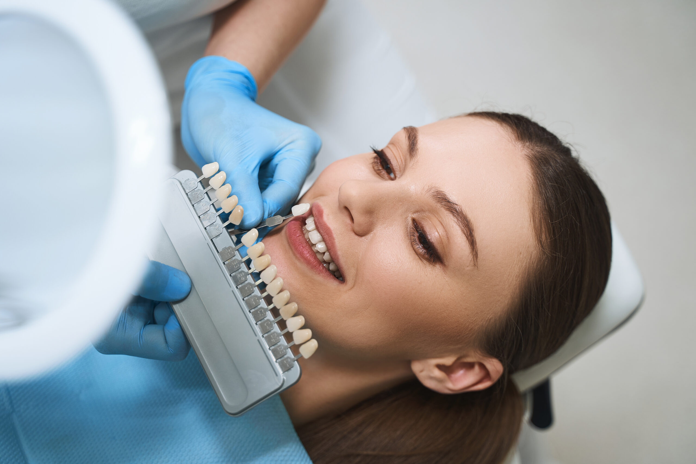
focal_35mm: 53
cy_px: 232
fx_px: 1025
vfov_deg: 25.5
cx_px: 348
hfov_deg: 37.5
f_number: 2.8
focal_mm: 53
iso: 200
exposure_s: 1/125
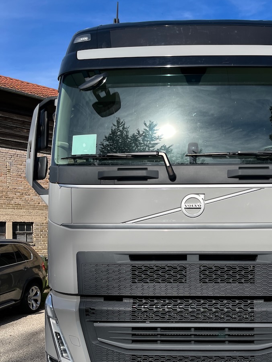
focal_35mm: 37
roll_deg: +1.0
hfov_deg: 38.0
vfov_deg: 49.5
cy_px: 232
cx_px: 193
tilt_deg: +1.3
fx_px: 387
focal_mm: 5.1
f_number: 1.6
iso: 50
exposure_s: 1/3215
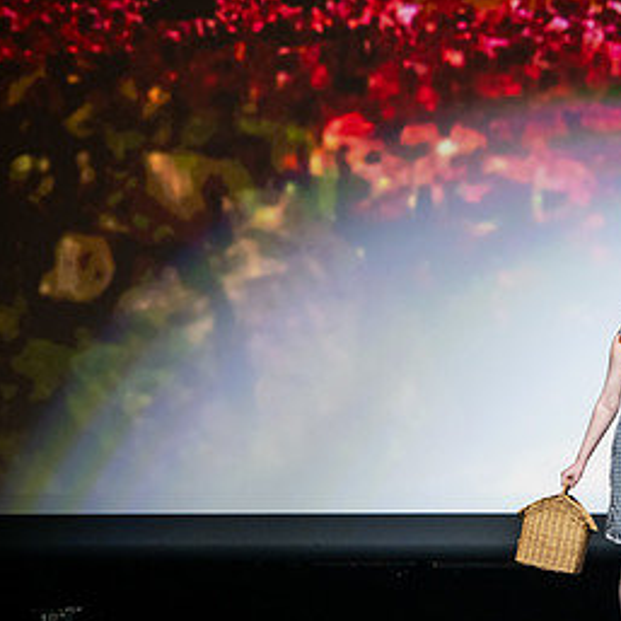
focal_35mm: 259
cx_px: 662
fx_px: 5257
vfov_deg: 6.8
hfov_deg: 6.7
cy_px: 342
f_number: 3.5
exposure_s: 1/250
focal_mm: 135
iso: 2500
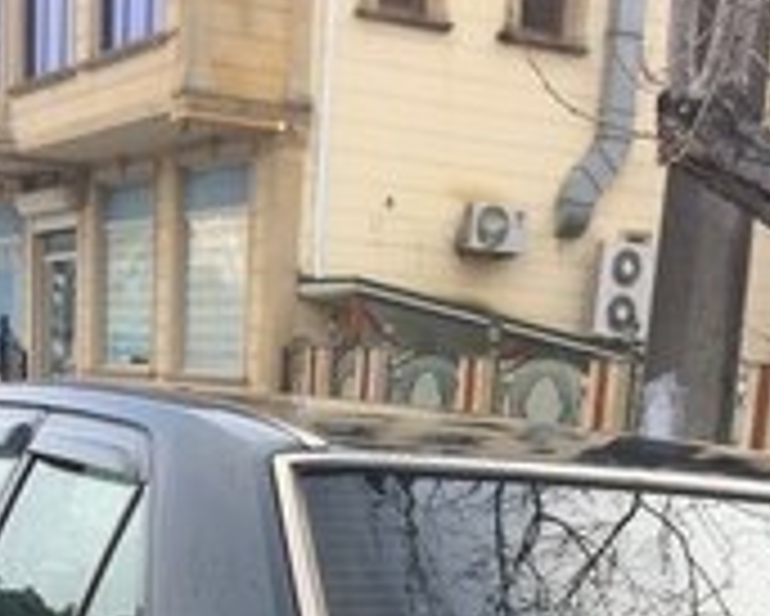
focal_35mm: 82
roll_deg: -4.7
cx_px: 374
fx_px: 1870
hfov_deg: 23.3
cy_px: 1030
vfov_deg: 16.4
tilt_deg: -18.8
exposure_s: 1/427
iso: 32
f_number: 2.2
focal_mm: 4.15
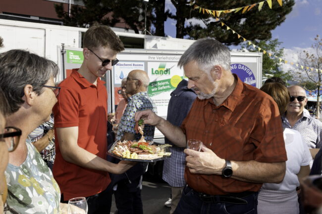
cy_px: 107
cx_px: 161
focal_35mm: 27
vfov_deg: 47.9
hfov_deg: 67.4
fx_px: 241
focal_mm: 27
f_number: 8
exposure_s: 1/250
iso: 72
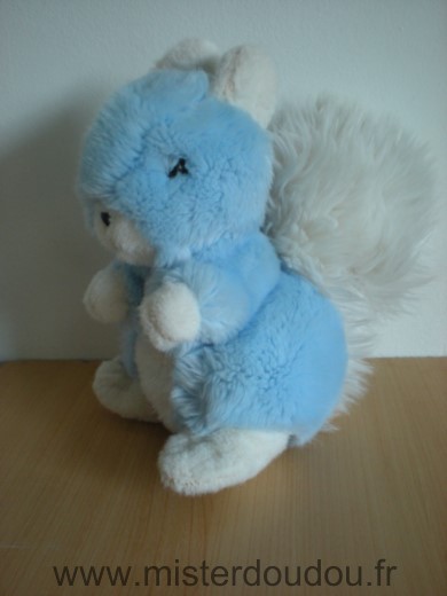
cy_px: 298
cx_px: 224
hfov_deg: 37.7
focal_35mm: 38
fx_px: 654
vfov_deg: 49.0
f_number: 3.1
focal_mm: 6.3
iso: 200
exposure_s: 1/14.4
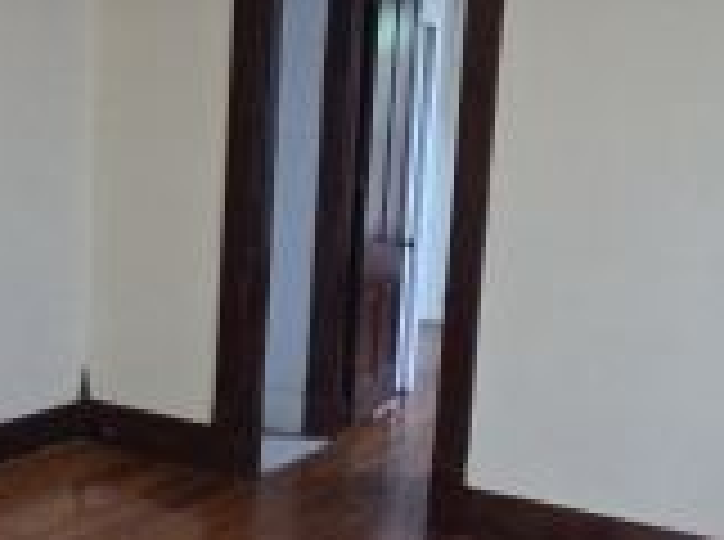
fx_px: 1127
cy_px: 256
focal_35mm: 54
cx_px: 38
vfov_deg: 26.9
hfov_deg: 33.3
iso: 250
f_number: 2.2
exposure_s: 1/60
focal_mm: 2.2
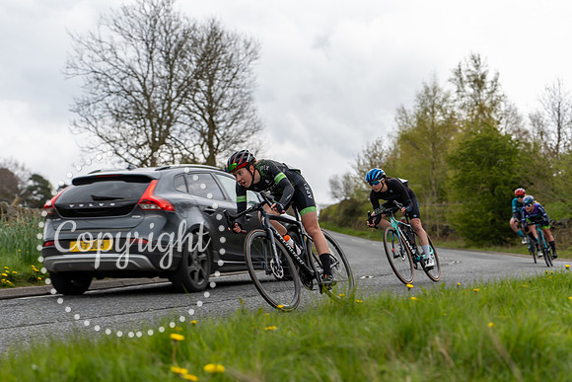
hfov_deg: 25.8
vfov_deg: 17.3
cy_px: 204
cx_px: 287
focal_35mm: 79
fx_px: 1251
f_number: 3.5
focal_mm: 70
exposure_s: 1/640
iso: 200
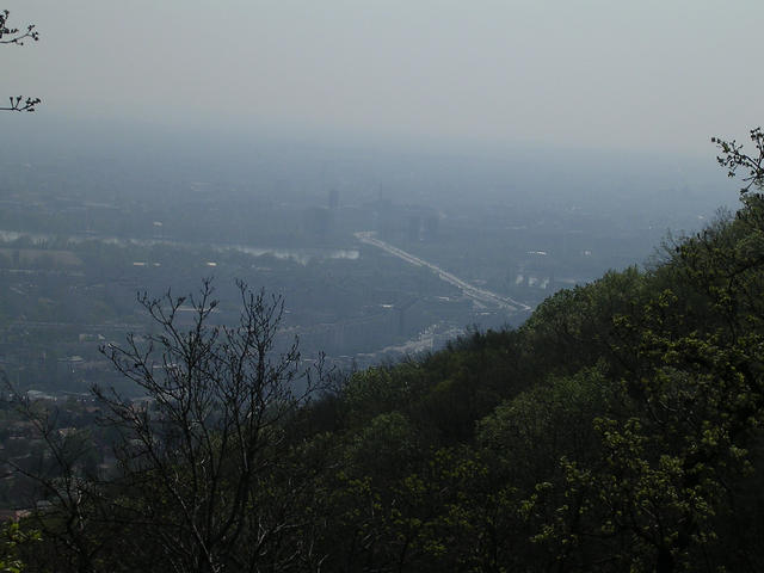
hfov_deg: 17.1
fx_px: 2538
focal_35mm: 115
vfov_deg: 12.9
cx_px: 382
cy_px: 286
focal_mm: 17.4
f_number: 4.9
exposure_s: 1/1263
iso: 100
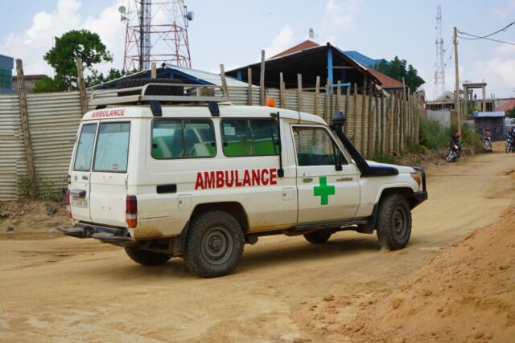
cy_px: 172
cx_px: 258
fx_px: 773
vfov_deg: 25.1
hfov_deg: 36.9
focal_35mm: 54
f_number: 5.6
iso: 100
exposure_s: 1/320
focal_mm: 54
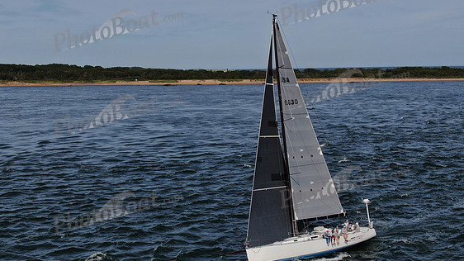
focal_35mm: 54
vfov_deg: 22.2
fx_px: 664
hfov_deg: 38.5
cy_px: 149
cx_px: 232
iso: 100
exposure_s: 1/2000
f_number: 3.8
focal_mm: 8.6
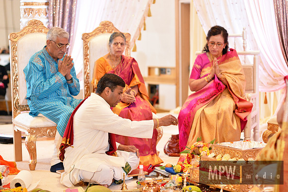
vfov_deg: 16.1
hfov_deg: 23.9
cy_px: 96
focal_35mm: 85
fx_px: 680
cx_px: 144
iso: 2500
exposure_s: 1/250
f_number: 2.8
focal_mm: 85
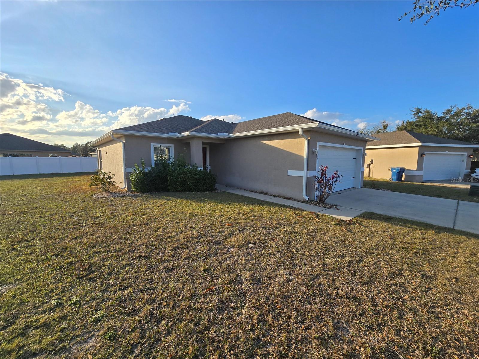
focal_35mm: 13
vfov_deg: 89.9
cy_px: 180
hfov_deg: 106.2
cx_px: 240
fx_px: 180
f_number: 2.2
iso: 50
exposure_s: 1/1718
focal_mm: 2.2
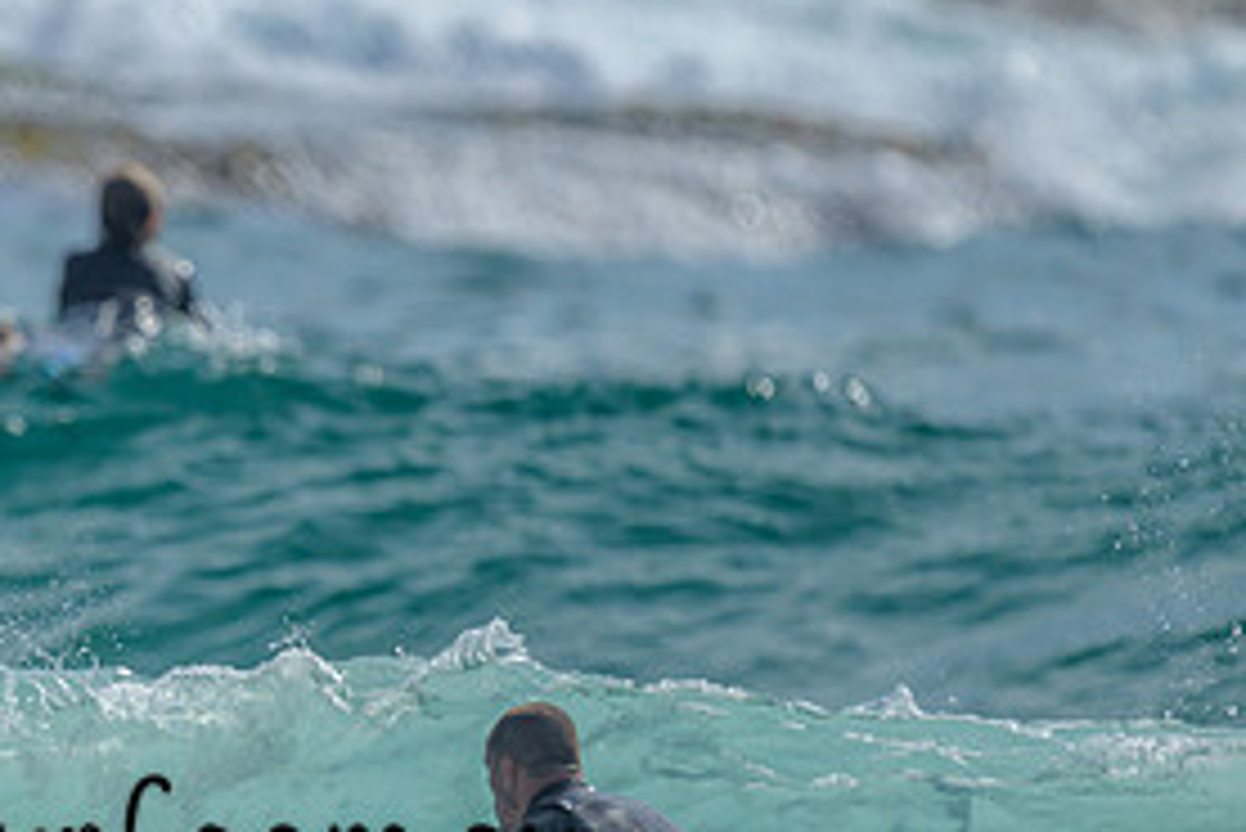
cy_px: 672
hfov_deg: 1.1
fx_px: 67074
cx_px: 306
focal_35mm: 1937
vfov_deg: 0.7
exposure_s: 1/2000
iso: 125
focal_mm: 800
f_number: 6.3
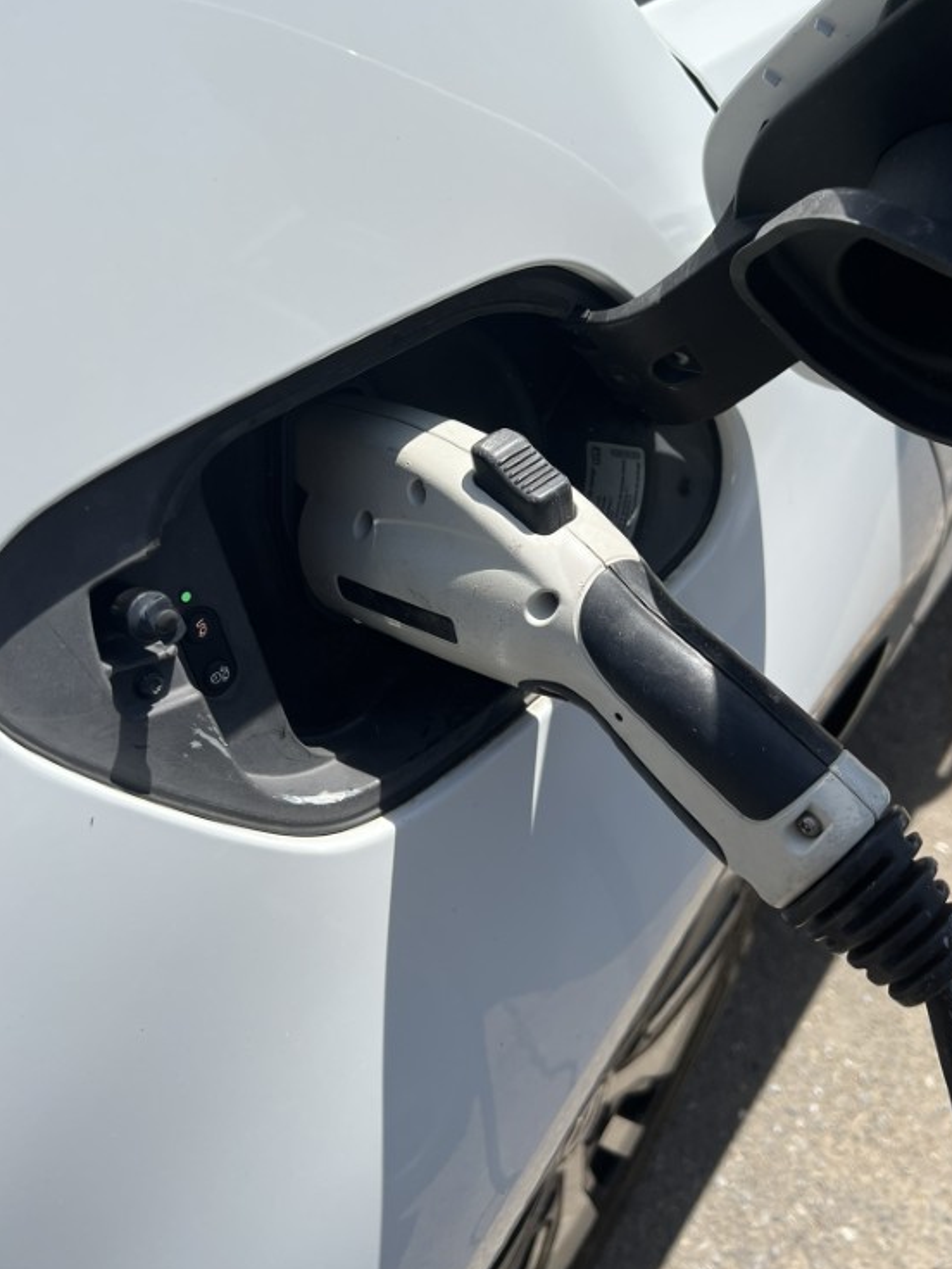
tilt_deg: -42.7
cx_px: 573
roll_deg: -5.0
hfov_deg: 42.8
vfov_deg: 54.9
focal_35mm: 33
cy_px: 508
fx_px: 1209
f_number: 1.5
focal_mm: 5.7
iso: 50
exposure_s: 1/3831
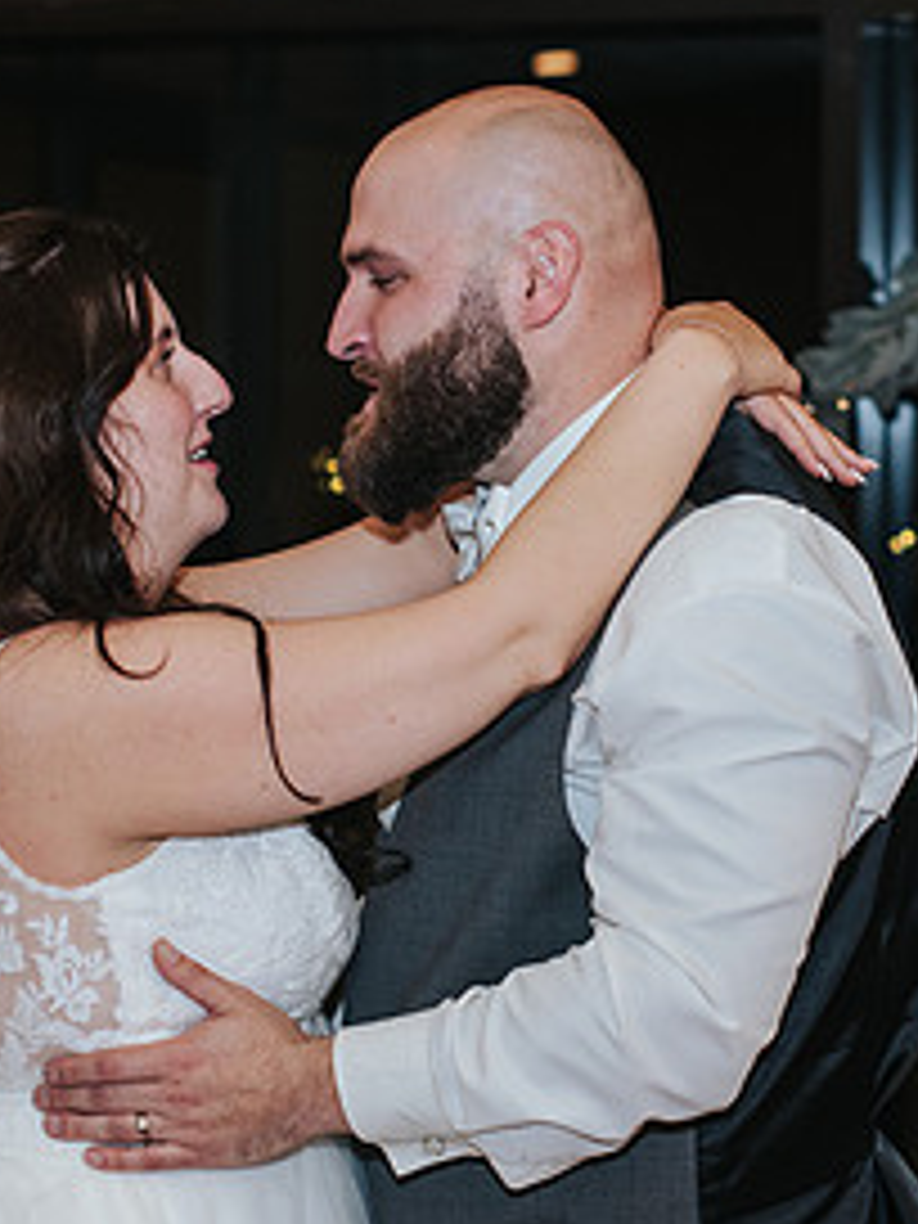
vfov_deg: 15.3
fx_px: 4561
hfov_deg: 11.5
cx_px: 595
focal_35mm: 129
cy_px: 525
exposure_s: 1/200
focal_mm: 50
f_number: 3.2
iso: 800
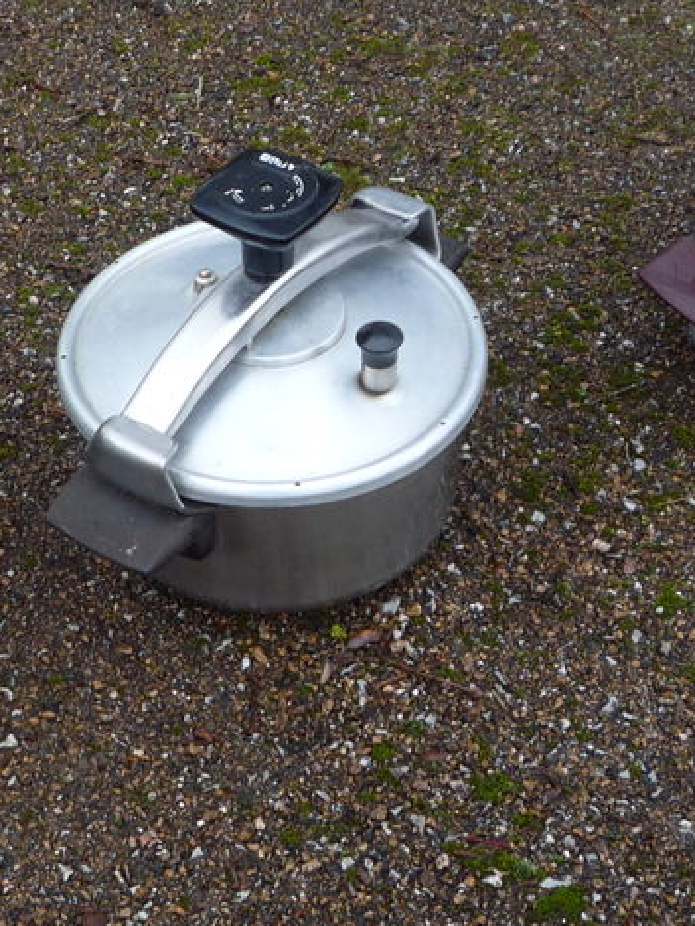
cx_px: 192
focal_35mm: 64
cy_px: 452
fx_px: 1712
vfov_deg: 30.3
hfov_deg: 22.8
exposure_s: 1/60
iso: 100
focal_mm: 5.2
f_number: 3.3
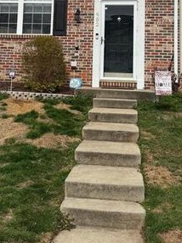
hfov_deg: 26.0
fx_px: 393
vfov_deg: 32.8
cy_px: 28
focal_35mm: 56
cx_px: 74
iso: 80
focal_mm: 6.76
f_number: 1.78
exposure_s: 1/5714
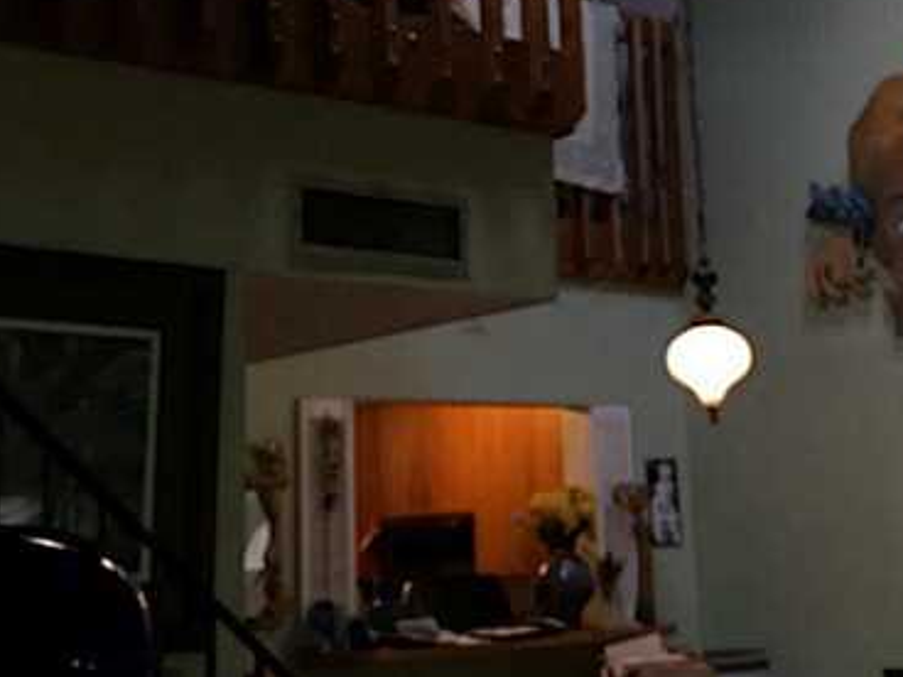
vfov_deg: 23.1
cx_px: 628
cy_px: 189
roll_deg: +2.3
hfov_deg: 30.4
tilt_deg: +11.7
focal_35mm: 63
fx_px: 1643
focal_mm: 4.15
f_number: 2.2
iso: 50
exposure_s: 1/30
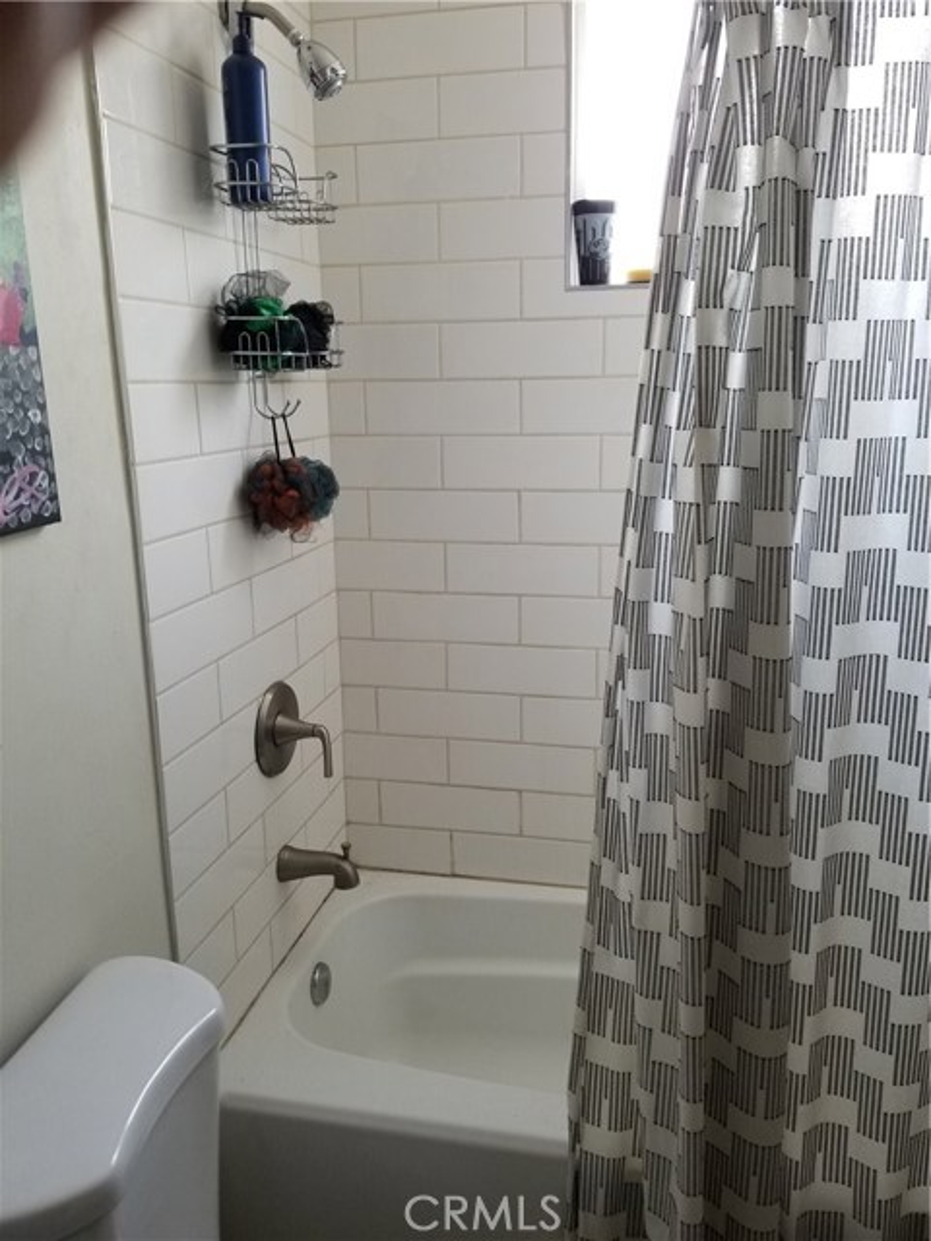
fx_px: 932
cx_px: 466
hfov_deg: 53.1
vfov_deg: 67.3
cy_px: 620
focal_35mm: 26
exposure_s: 1/60
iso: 80
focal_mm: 4.3
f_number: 1.7
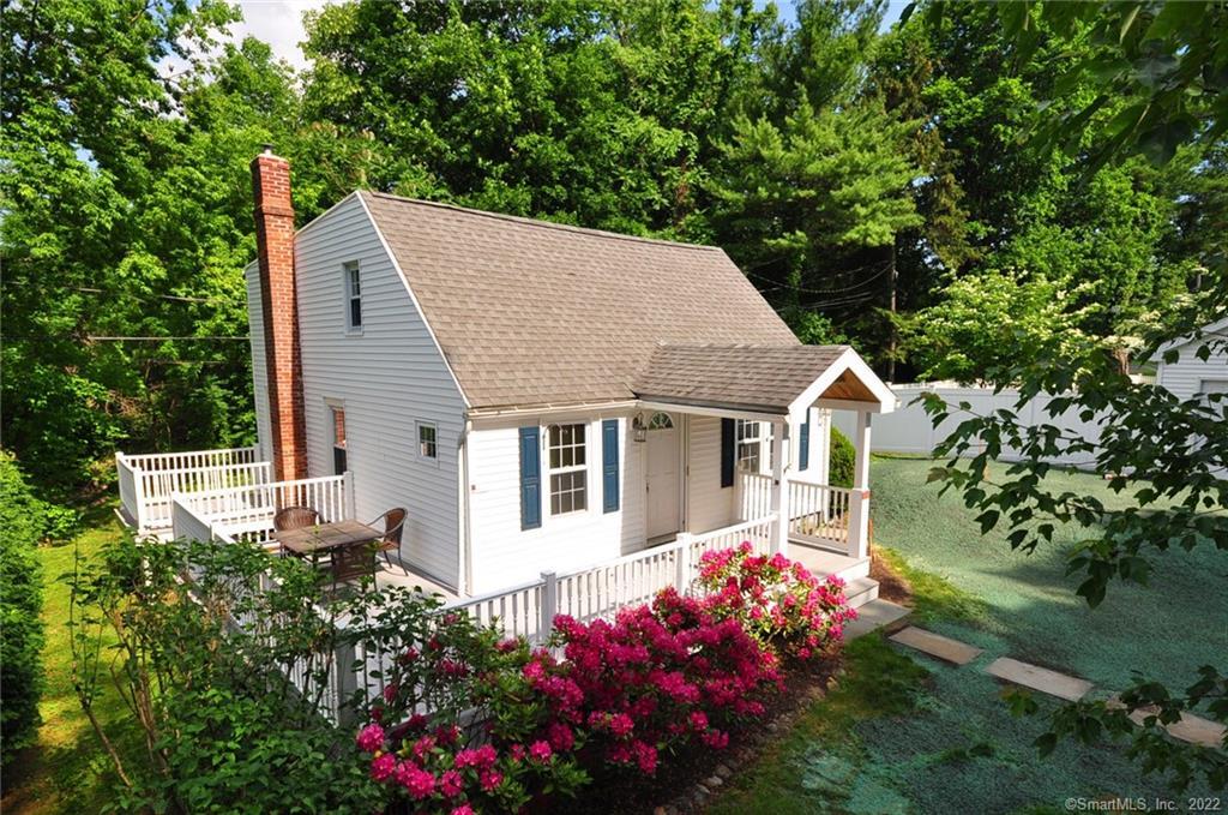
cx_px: 614
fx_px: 587
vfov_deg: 69.5
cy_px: 408
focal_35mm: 17
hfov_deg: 92.5
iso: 400
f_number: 8
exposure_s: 1/500
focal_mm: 11.5
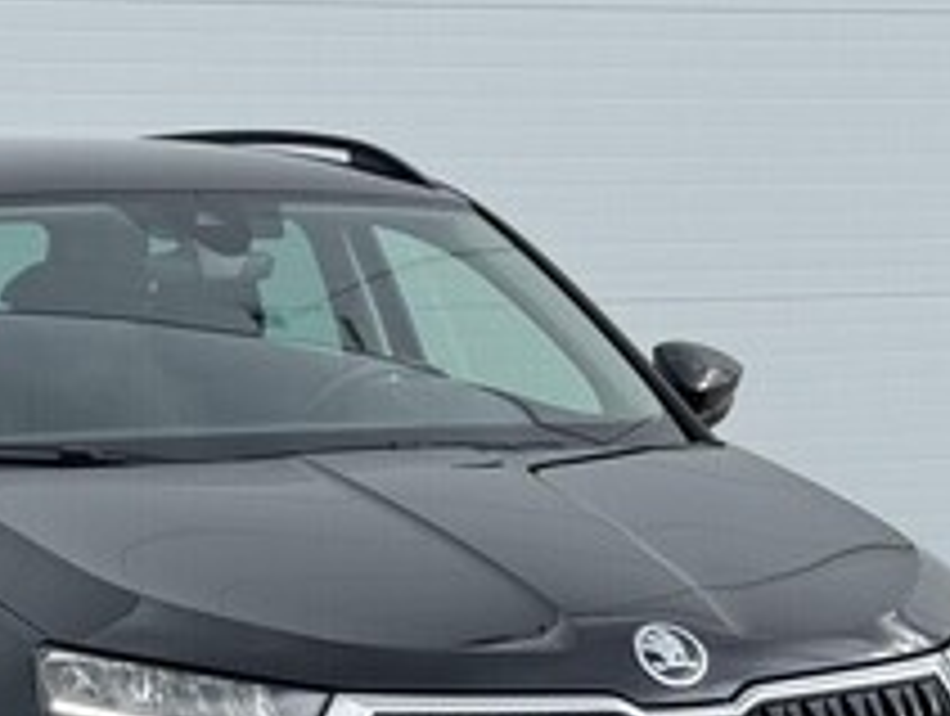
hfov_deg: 15.7
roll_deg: +1.0
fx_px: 3436
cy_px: 651
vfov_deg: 11.8
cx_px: 248
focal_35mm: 125
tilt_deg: -6.0
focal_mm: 6.76
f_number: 1.78
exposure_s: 1/1637
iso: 64
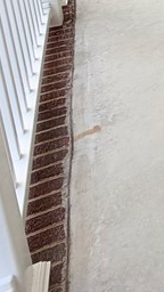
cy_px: -55
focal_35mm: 61
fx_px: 472
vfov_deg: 29.7
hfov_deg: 13.6
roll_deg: -0.2
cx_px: 405
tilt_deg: -15.1
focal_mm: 2.22
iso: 40
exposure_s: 1/151
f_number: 2.2
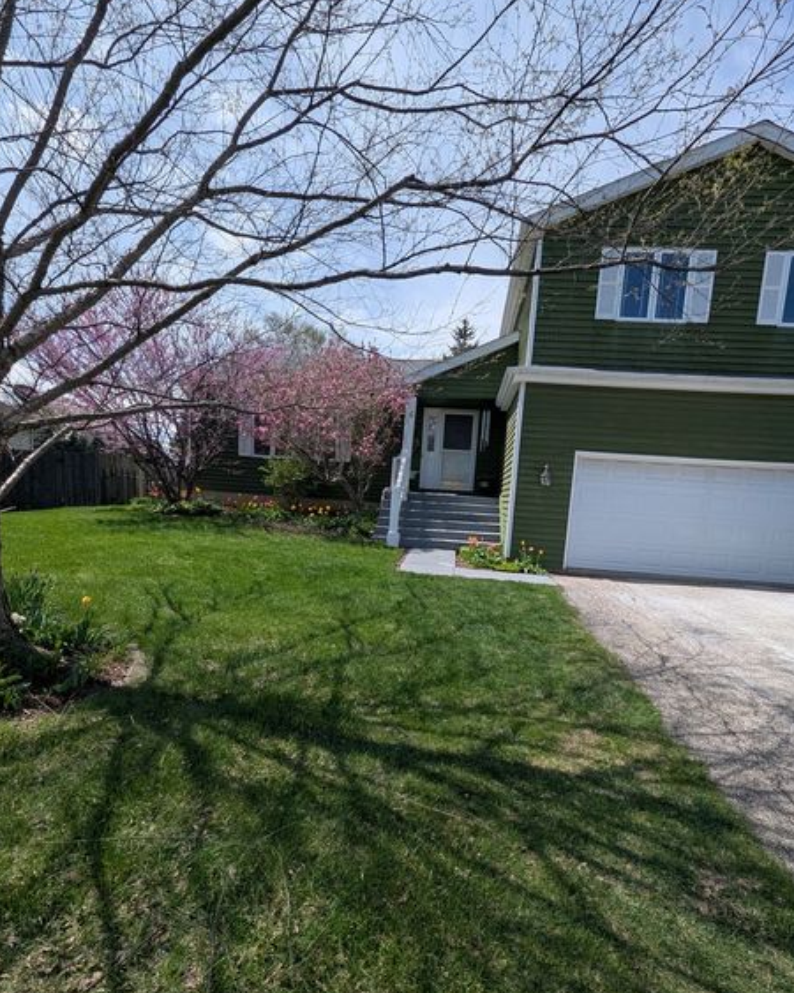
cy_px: 561
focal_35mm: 15
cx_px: 423
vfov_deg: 96.3
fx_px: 441
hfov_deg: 83.9
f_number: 2.2
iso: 46
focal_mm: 1.95
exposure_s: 1/1866
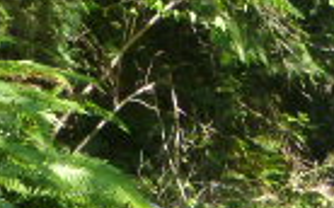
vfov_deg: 10.6
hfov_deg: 15.5
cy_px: 184
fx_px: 1119
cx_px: 523
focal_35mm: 123
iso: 160
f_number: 3.3
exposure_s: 1/100
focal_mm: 4.4
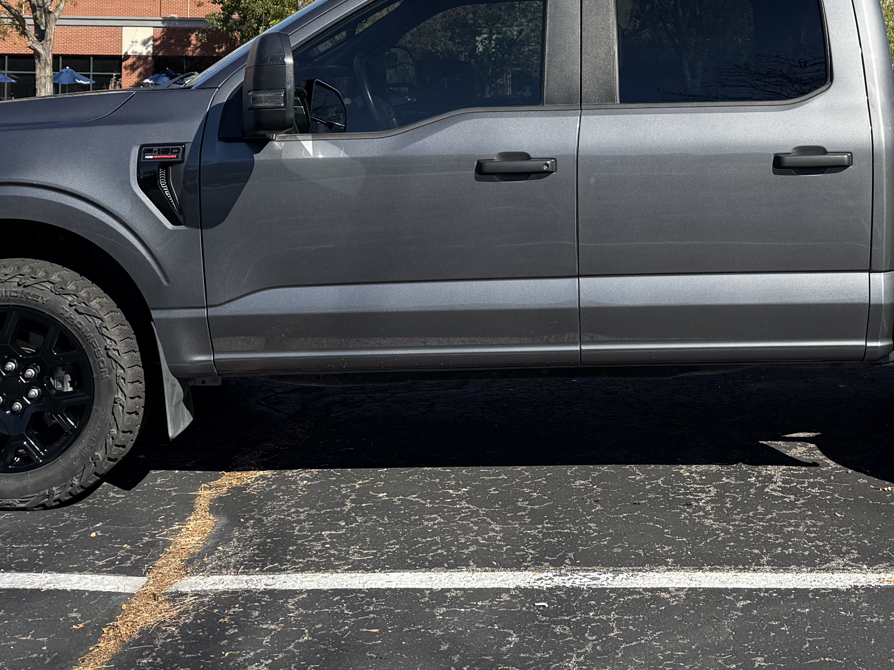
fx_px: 1369
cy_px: 81
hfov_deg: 35.6
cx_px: 628
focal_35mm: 53
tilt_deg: +1.4
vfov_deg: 26.7
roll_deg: -0.7
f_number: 1.78
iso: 80
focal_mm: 6.76
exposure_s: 1/3279
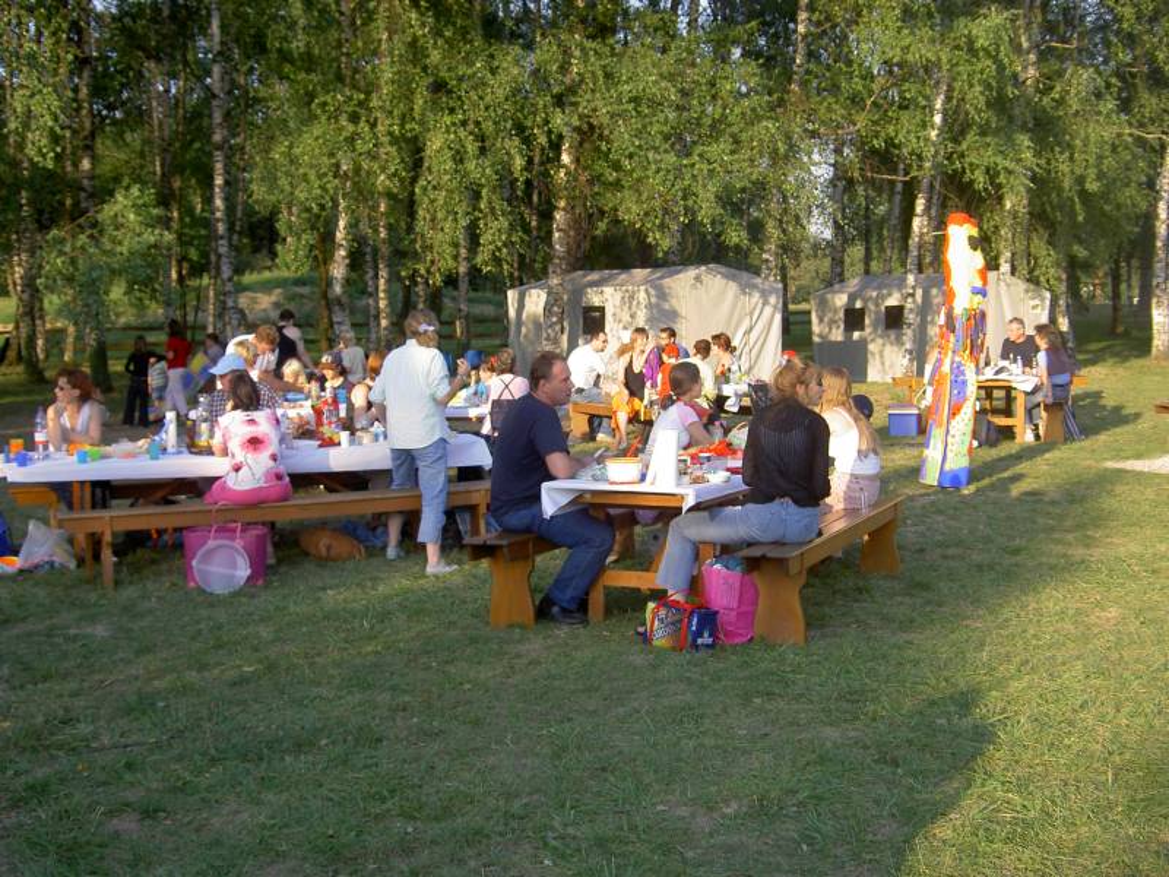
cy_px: 438
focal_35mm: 44
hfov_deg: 42.9
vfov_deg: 32.9
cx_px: 584
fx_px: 1486
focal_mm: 9
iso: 100
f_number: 2.9
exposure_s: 1/250
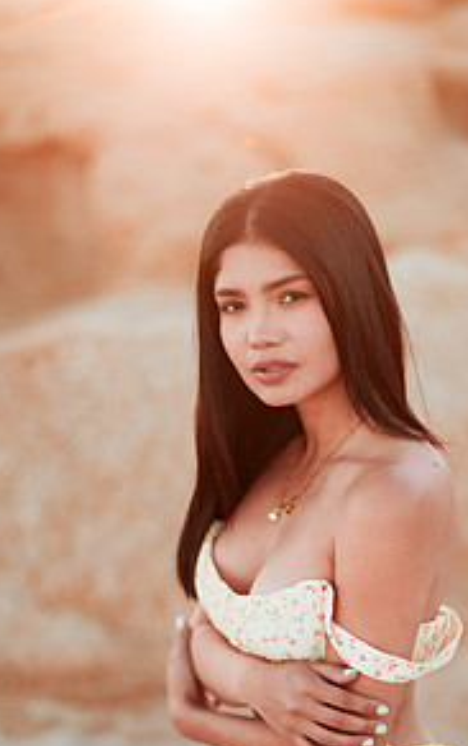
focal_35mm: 91
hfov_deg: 14.3
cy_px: 519
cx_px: 343
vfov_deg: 22.6
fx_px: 1853
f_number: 1.4
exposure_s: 1/800
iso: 100
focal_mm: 58
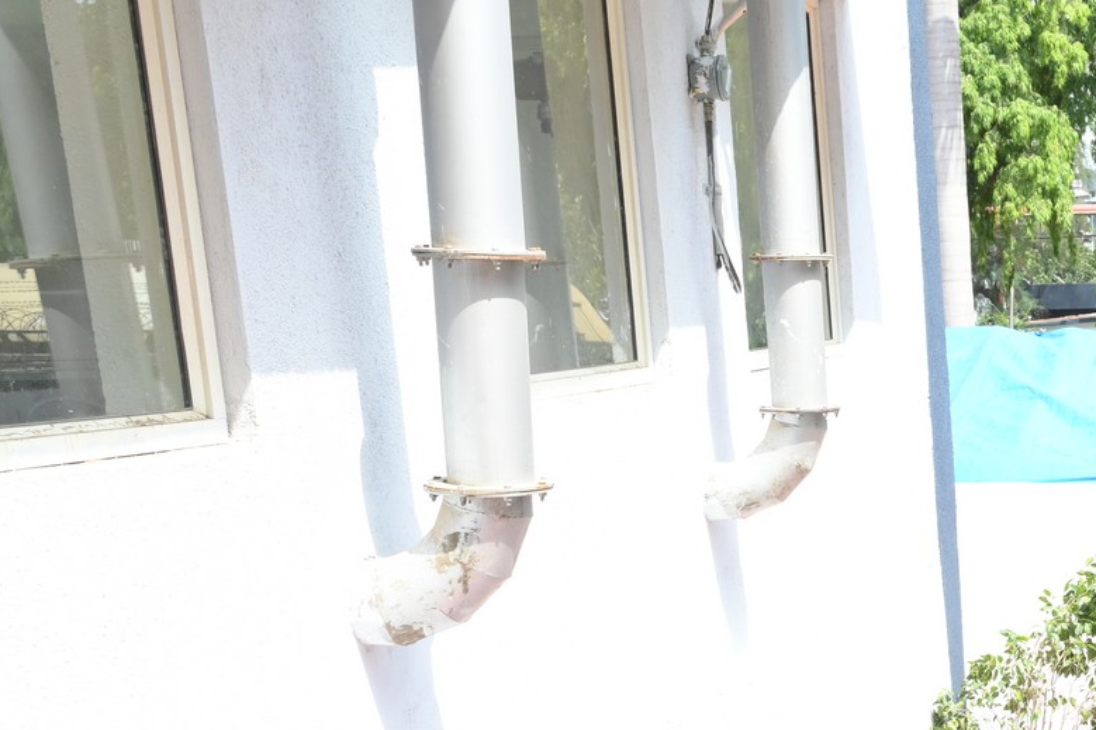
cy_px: 940
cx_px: 1166
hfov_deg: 26.8
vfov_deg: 18.2
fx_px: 2131
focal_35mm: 70
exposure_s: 1/320
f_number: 7.1
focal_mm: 24
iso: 400
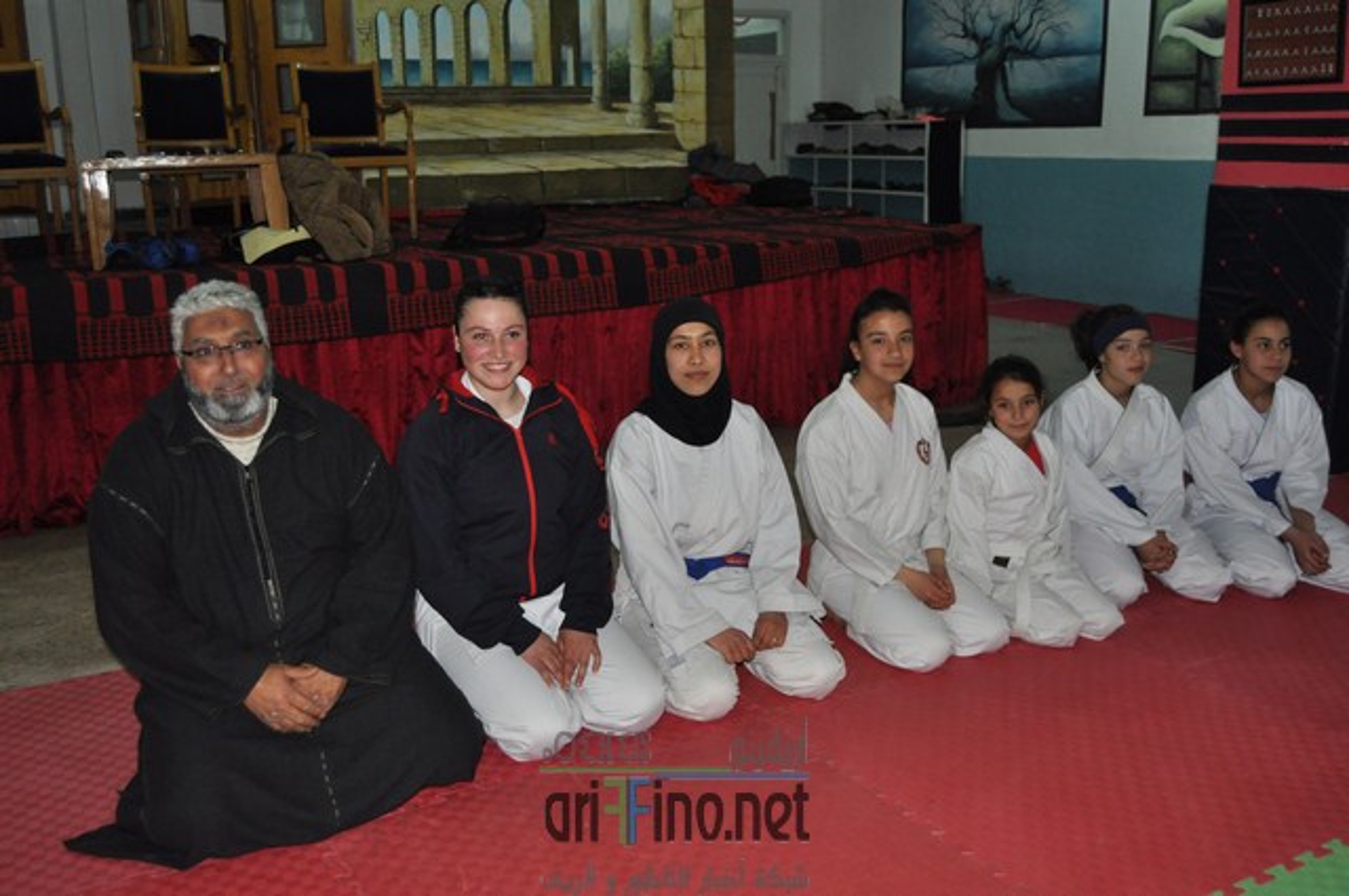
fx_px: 1291
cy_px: 448
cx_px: 674
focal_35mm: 34
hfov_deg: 55.2
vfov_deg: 38.3
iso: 800
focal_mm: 23
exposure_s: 1/60
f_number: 3.8
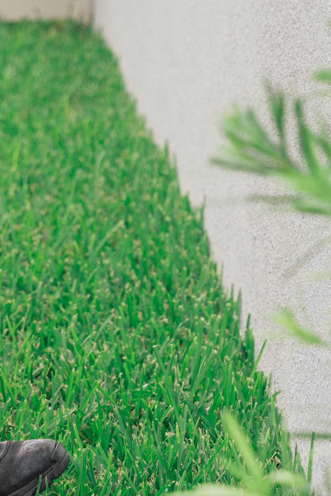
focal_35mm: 238
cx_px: -139
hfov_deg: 5.7
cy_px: -125
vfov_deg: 8.5
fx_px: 3282
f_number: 4
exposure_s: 1/400
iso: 100
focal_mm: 66.7
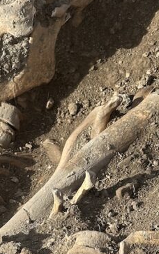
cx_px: -68
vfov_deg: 14.5
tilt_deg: -50.8
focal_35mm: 143
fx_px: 990
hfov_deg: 9.0
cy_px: 208
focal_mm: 6.86
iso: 64
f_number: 1.78
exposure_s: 1/3155
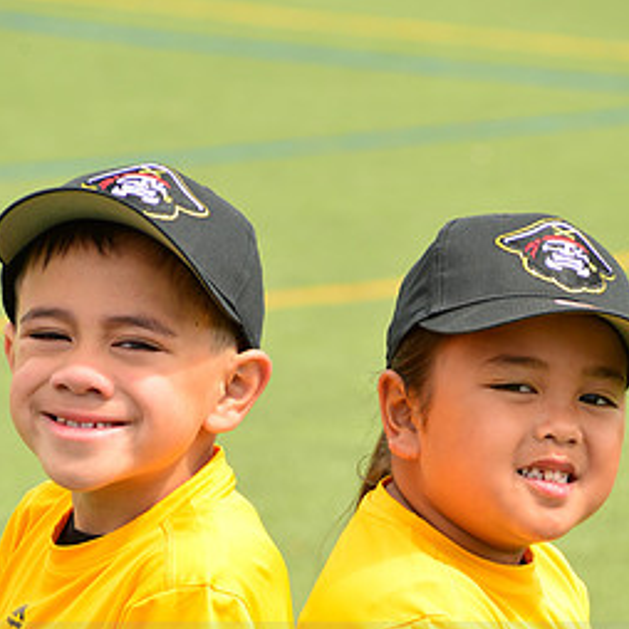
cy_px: 656
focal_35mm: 281
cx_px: 276
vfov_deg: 6.2
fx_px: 5777
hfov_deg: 6.2
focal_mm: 145
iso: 200
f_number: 9
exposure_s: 1/250
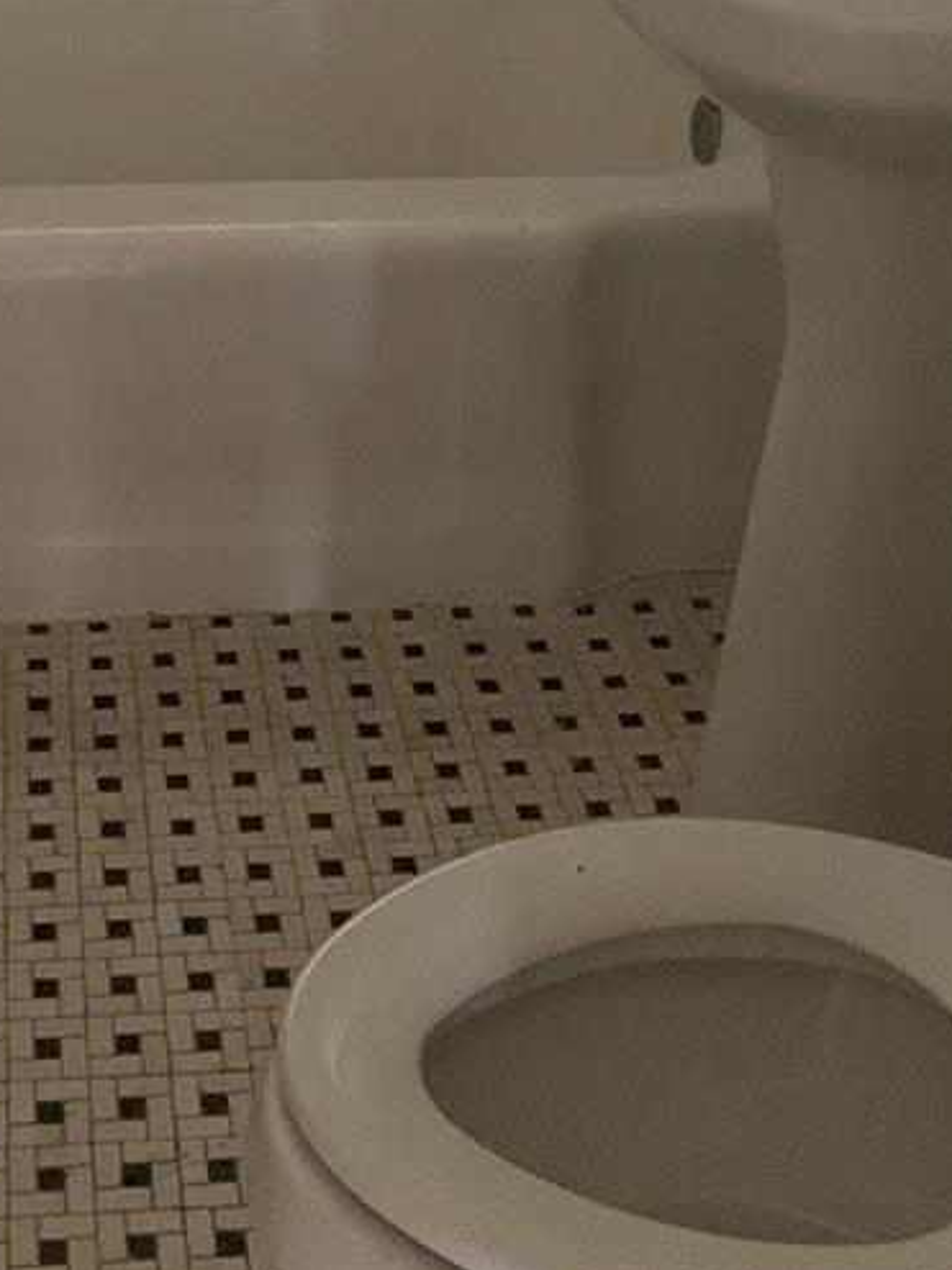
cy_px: -151
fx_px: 2311
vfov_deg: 27.8
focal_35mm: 63
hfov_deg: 22.8
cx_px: 131
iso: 640
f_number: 1.8
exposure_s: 1/30
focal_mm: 4.25
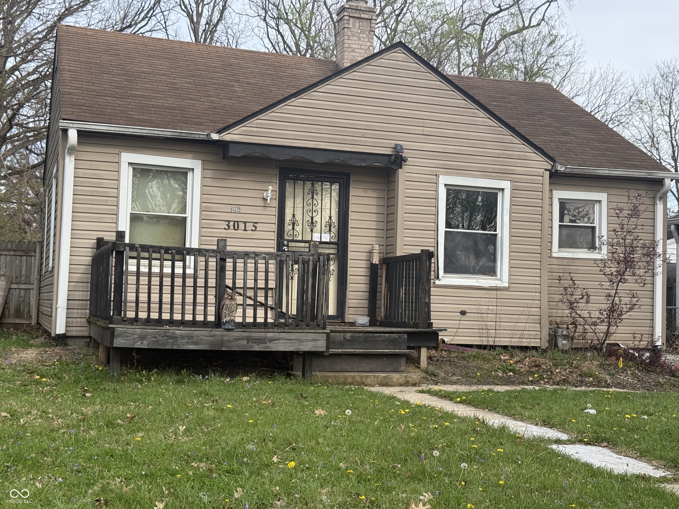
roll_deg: -2.0
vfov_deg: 30.3
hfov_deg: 39.7
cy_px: 254
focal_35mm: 48
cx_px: 340
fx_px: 942
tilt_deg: +3.0
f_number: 1.78
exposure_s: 1/1754
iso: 64
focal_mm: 6.76
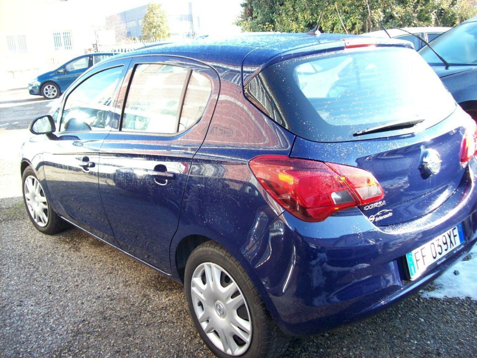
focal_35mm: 36
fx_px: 496
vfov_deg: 39.7
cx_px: 238
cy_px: 179
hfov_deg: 51.4
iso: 80
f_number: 2.7
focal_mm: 6
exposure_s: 1/119
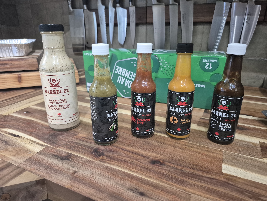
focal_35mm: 23
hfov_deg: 73.9
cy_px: 100
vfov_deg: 58.9
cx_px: 134
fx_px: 177
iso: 1000
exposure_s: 1/120
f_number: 1.8
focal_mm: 5.4
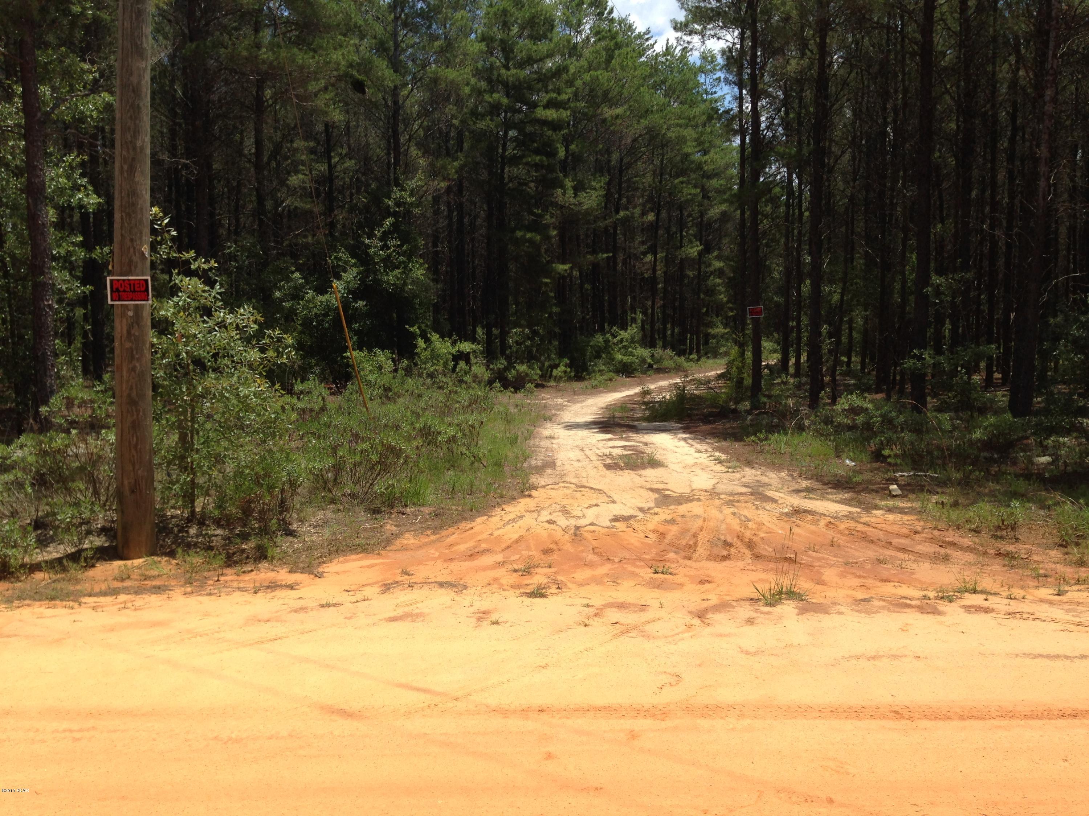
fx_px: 1038
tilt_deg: -4.2
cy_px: 408
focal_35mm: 33
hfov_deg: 55.4
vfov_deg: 42.9
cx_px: 544
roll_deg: +2.1
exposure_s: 1/1355
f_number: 2.4
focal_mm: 4.12
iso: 50
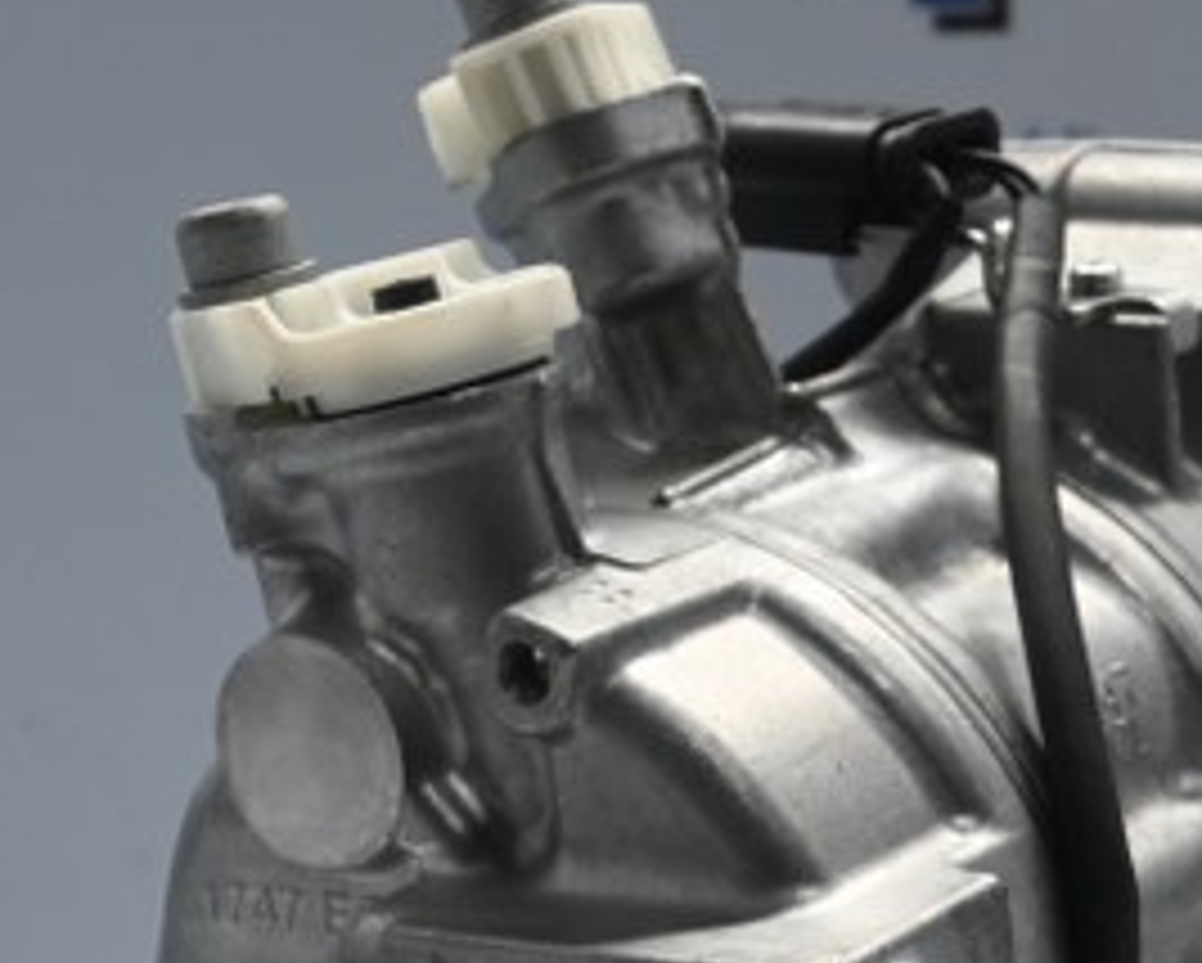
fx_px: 5625
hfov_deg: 12.2
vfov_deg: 9.8
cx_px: 846
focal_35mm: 158
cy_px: 724
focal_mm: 50
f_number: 6.3
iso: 800
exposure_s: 1/80
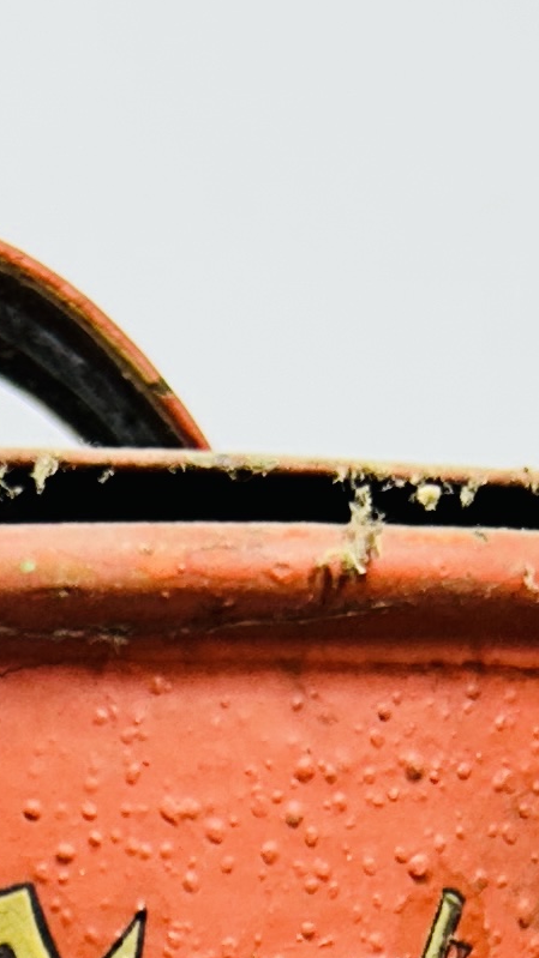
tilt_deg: -14.8
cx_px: -104
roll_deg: +2.8
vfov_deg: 12.1
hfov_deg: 8.4
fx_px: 3636
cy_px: 2276
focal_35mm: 143
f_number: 1.5
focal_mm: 5.7
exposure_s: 1/120
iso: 32
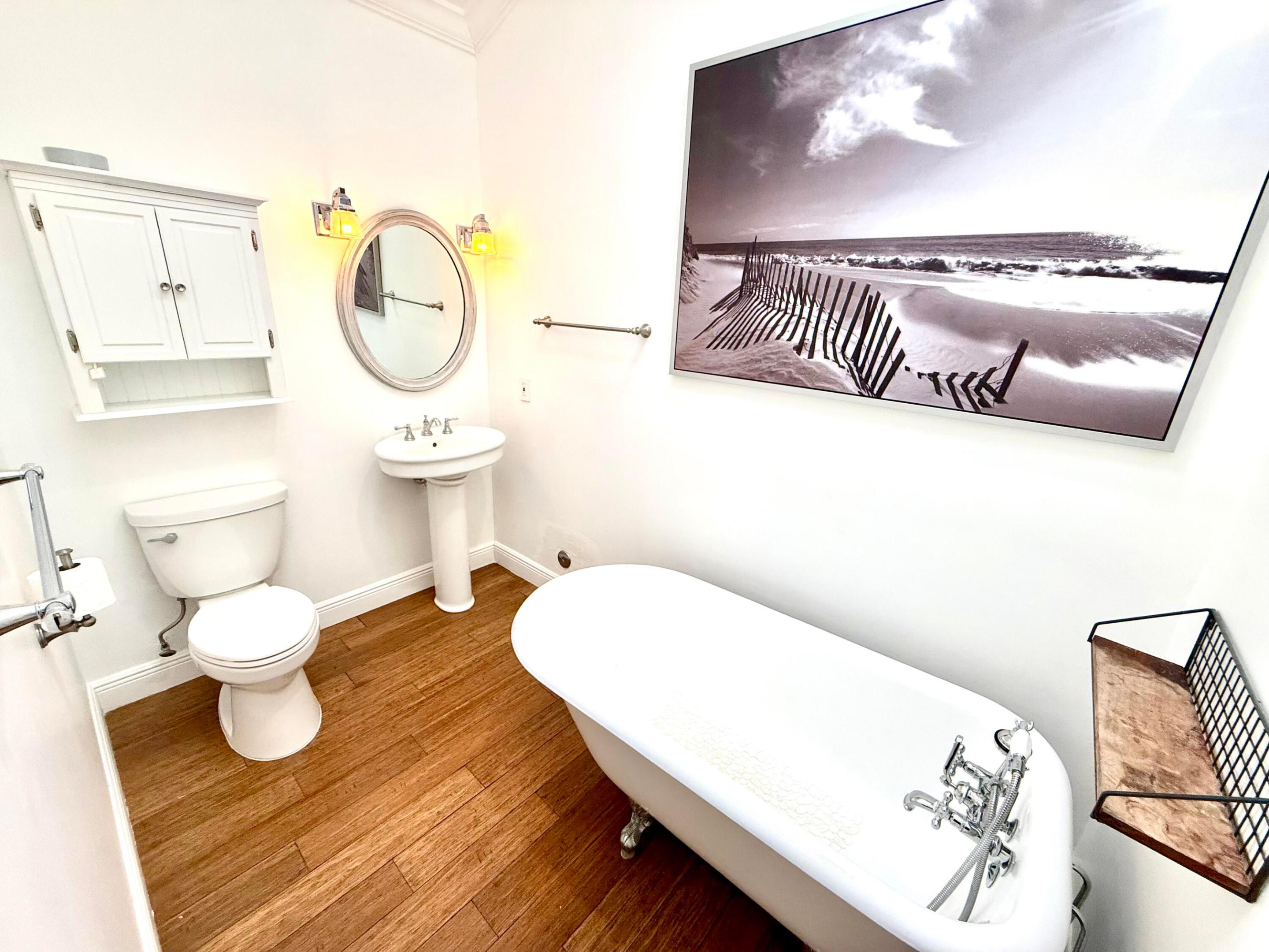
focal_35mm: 14
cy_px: 476
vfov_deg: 85.7
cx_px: 634
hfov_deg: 102.1
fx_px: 513
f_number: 2.2
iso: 200
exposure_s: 1/120
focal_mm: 2.22
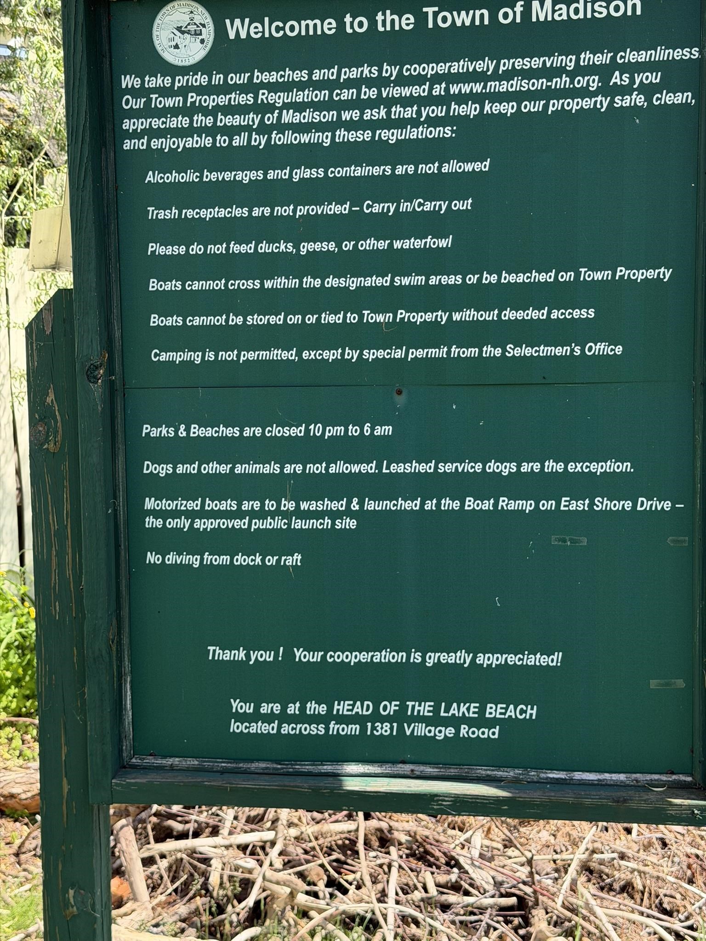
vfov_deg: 39.7
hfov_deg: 30.3
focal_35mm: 48
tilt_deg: -5.6
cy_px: 470
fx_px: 1305
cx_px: 353
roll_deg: +1.9
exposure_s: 1/1013
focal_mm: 6.76
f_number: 1.78
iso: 80
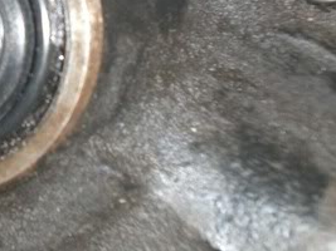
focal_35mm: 151
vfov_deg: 9.8
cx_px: -24
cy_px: 33
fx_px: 1465
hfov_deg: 12.9
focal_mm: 10.4
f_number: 5.7
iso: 50
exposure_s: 1/60
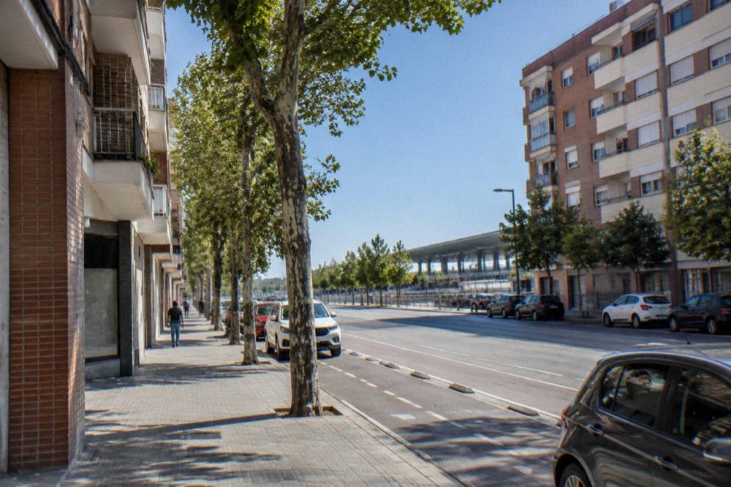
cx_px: 366
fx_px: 995
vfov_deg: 27.5
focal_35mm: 49
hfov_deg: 40.4
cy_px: 244
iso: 400
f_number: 5.6
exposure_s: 1/640
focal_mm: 49
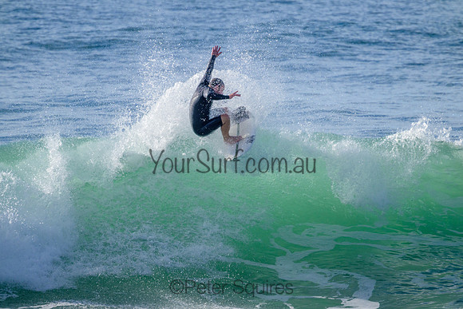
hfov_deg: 2.6
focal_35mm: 800
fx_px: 10291
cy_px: 154
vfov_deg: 1.7
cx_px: 232
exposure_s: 1/2000
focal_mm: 800
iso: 720
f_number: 11
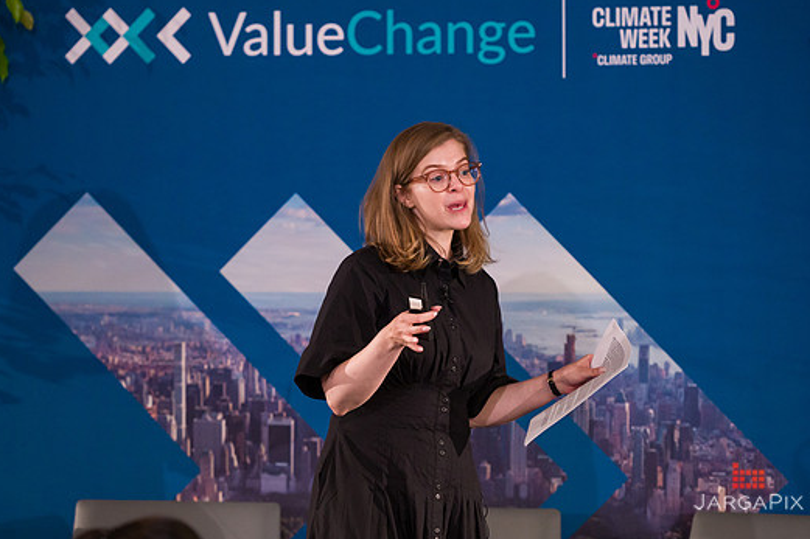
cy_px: 230
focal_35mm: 188
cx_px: 391
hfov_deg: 10.9
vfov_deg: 7.3
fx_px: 4228
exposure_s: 1/200
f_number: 3.2
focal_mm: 160
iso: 3200
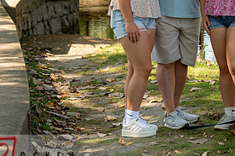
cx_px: 244
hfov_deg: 12.0
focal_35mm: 169
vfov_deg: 8.1
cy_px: 6
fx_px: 1102
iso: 250
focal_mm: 75
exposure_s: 1/160
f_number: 5
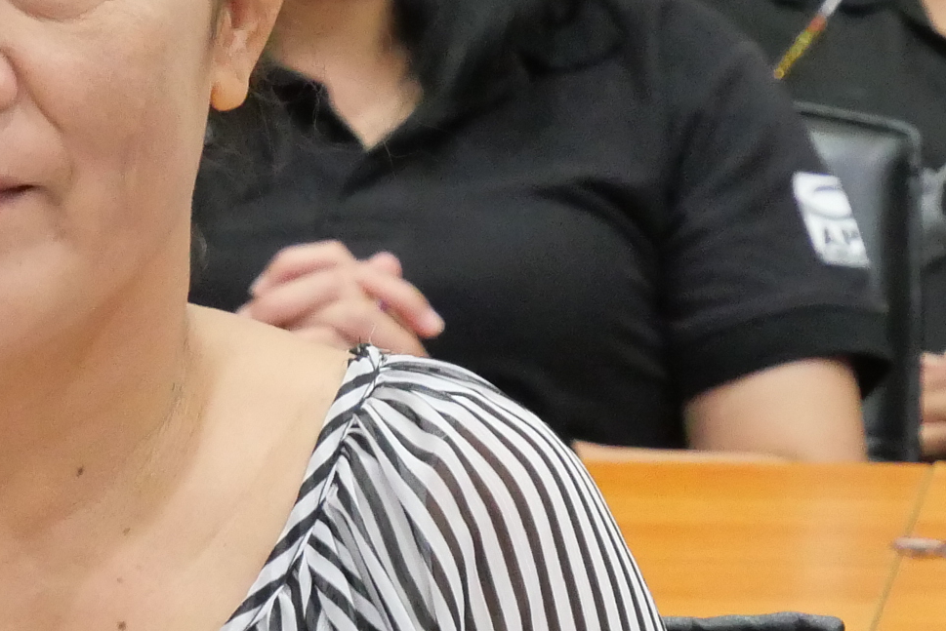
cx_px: -7
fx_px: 10174
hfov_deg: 5.3
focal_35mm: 387
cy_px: 435
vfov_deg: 3.6
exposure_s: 1/50
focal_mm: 49
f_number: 5.6
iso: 3200
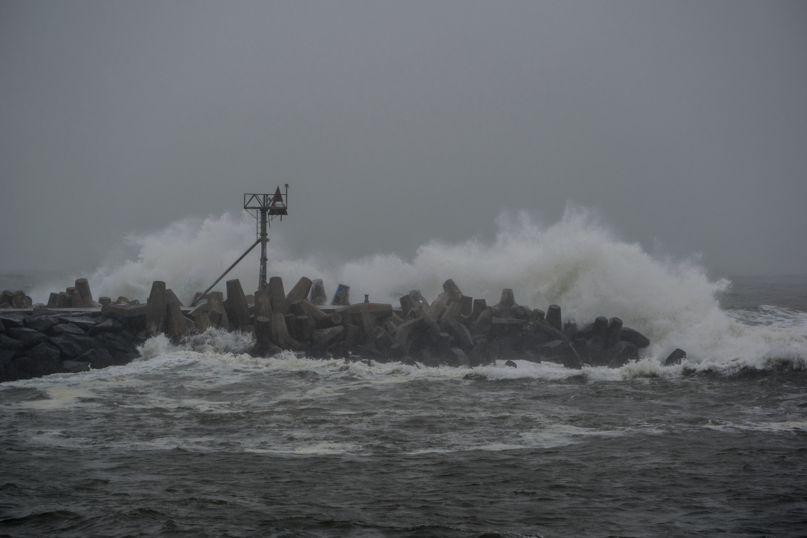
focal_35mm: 135
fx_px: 3026
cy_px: 269
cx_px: 404
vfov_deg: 10.2
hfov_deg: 15.2
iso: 320
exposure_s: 1/500
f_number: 5.6
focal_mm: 90
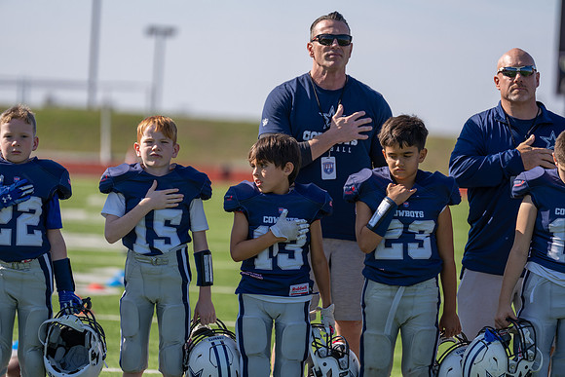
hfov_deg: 10.3
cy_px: 188
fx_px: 3139
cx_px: 282
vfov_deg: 6.9
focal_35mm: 200
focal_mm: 200
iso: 100
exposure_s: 1/1600
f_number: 2.8
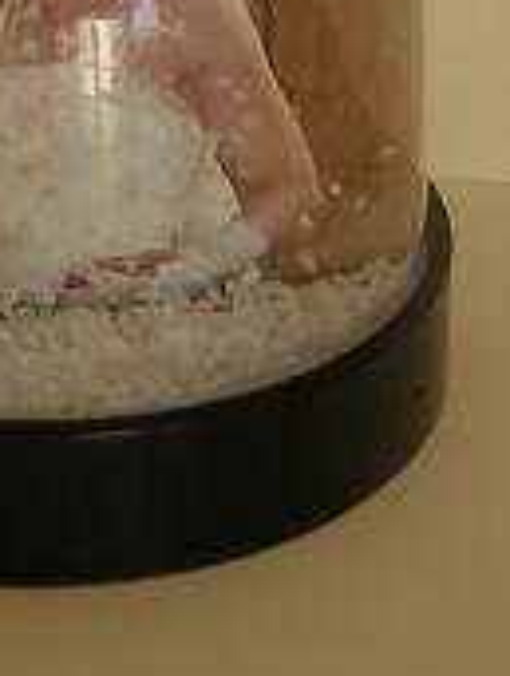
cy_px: 95
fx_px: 2329
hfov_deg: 12.4
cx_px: 51
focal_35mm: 119
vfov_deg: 16.3
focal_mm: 6.6
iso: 50
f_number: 3.1
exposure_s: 1/30
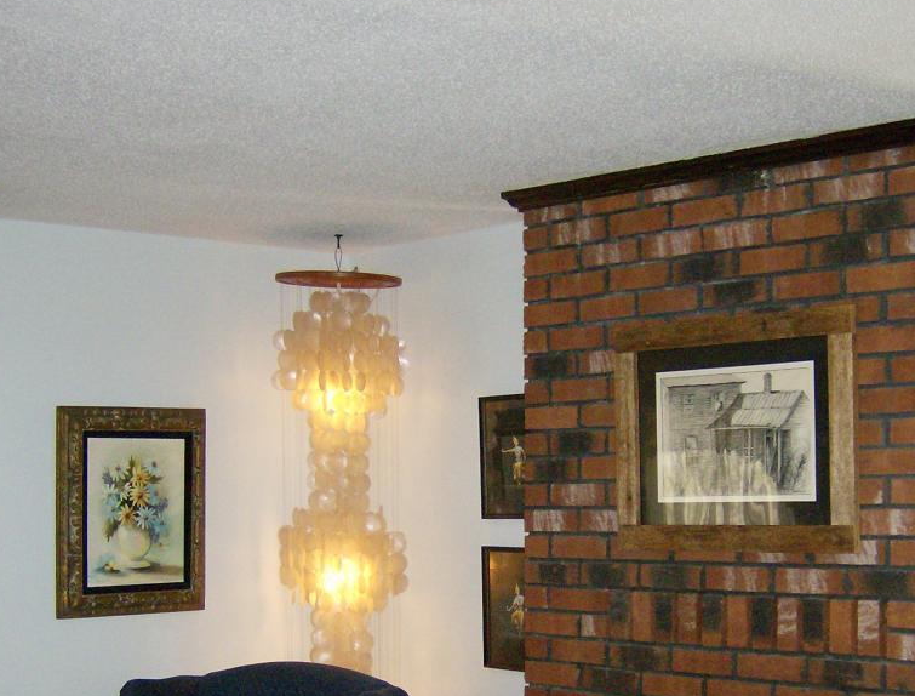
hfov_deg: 31.5
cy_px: 552
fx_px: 1620
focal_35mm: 61
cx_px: 470
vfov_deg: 23.9
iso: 200
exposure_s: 1/60
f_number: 2.8
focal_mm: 6
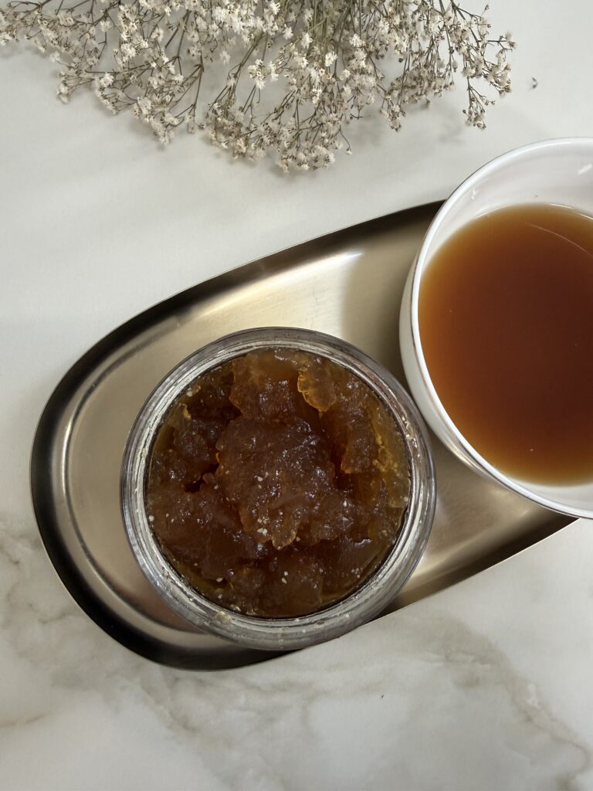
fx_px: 548
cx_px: 296
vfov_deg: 71.6
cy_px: 396
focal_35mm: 24
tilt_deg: -79.6
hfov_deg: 56.8
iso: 125
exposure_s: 1/99
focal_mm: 2.22
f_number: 2.2
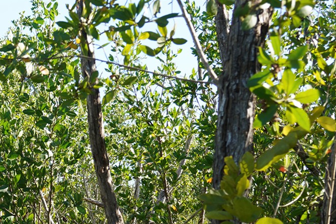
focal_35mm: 130
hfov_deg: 15.0
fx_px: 1213
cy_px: 236
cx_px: -110
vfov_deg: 10.4
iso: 100
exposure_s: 1/100
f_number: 7.1
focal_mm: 43
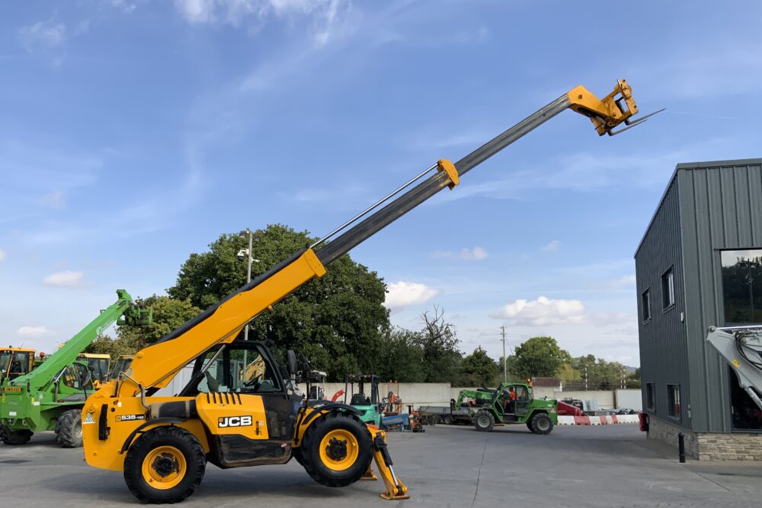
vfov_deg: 42.3
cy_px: 282
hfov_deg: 60.3
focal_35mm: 31
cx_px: 378
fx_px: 656
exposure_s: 1/1786
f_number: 1.8
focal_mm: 3
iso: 16
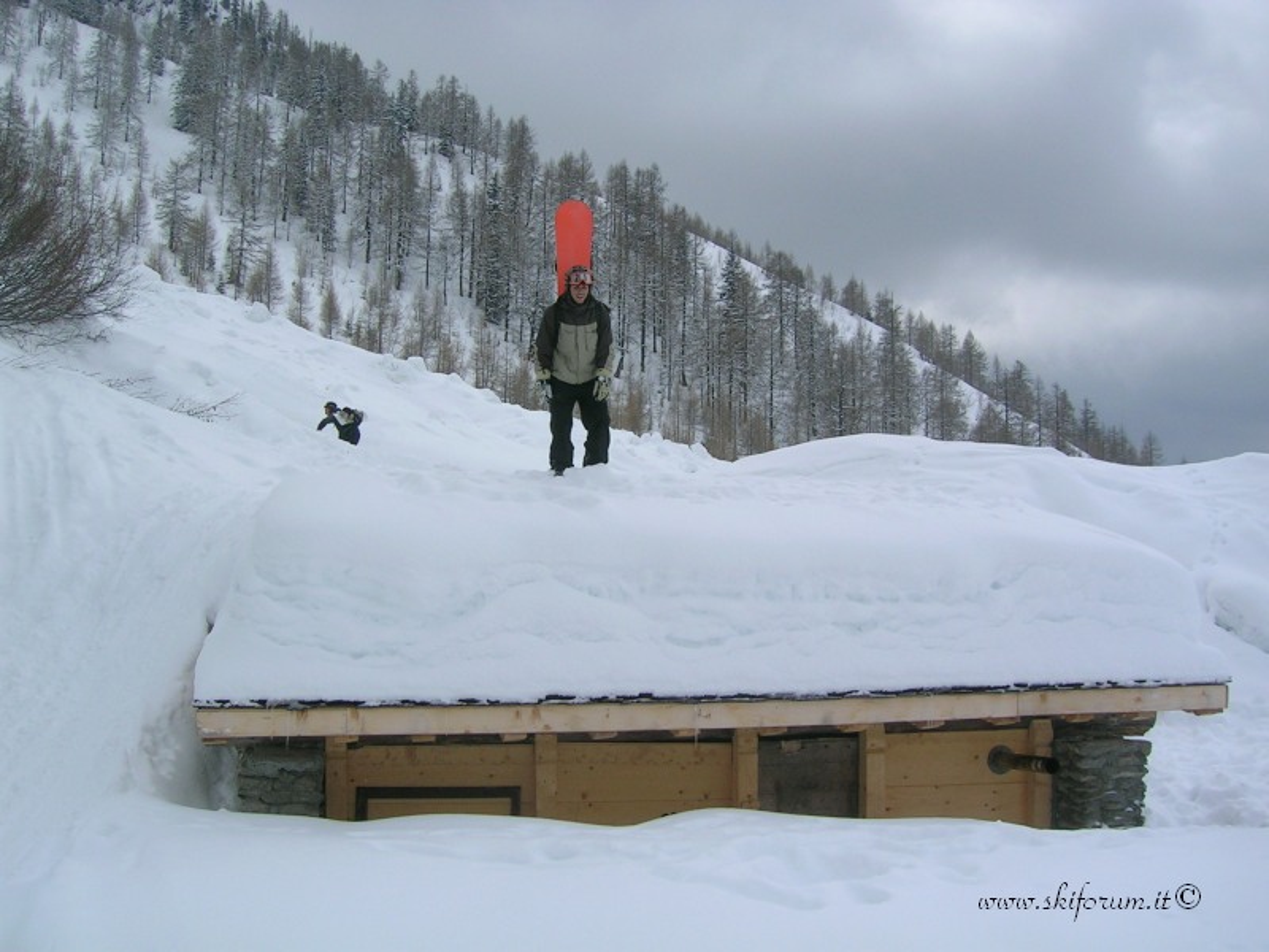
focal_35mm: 37
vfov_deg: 38.7
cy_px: 476
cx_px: 634
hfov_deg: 50.1
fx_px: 1356
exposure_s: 1/880
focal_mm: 5.7
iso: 50
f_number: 4.9
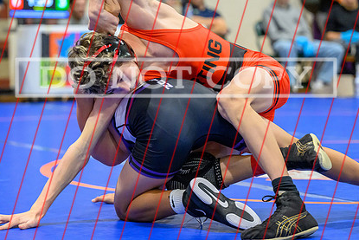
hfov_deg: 13.9
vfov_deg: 9.3
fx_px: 1476
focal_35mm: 148
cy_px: 91
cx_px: 158
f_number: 2.8
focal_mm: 98
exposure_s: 1/640
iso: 7200
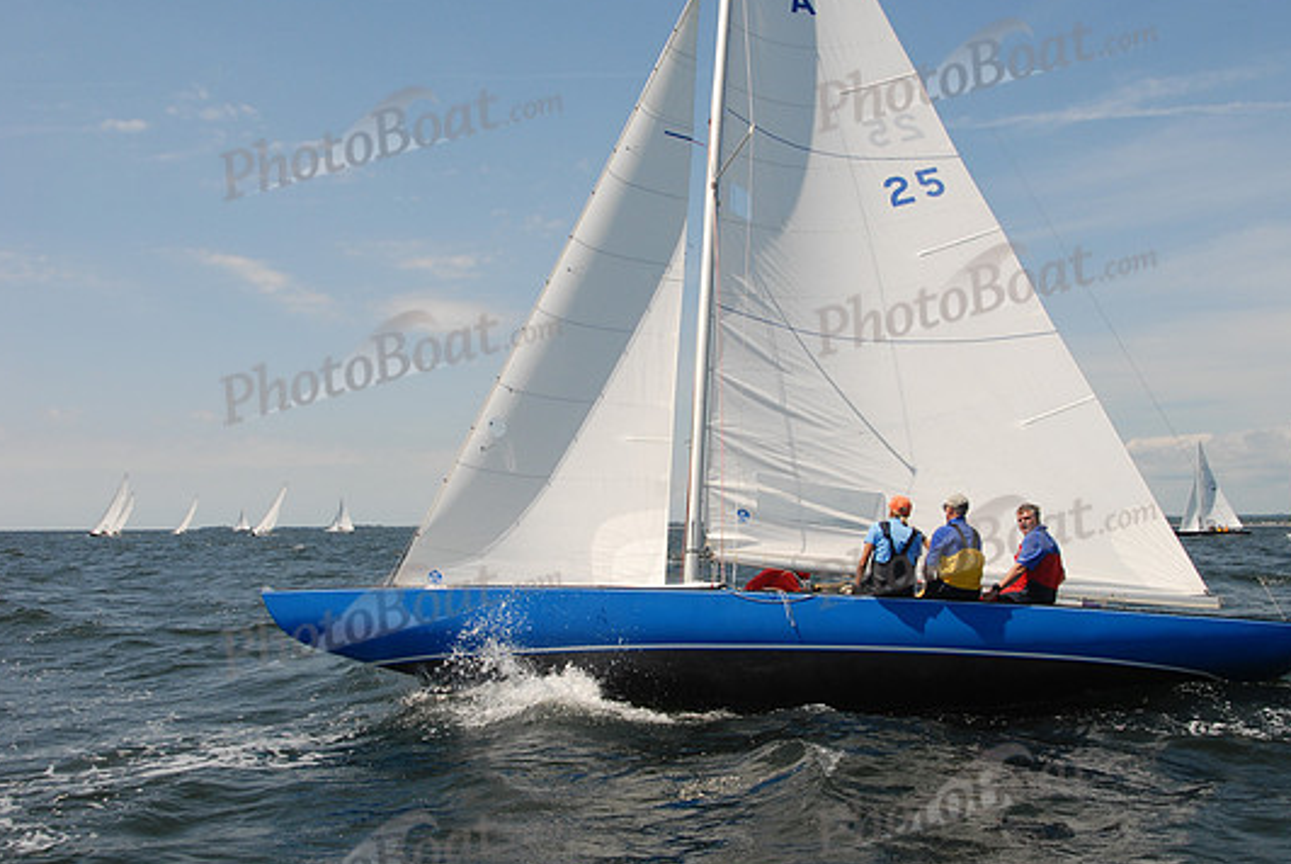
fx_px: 1292
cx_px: 689
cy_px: 454
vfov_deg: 37.0
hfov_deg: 53.0
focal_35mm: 36
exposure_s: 1/500
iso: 200
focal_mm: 22
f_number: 7.1
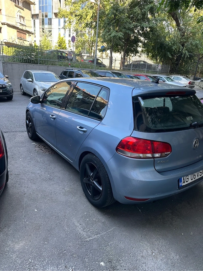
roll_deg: -4.2
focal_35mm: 24
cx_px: 102
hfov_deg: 56.8
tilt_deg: -17.1
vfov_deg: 71.6
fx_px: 188
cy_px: 136
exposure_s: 1/167
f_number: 1.78
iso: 64
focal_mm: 6.86
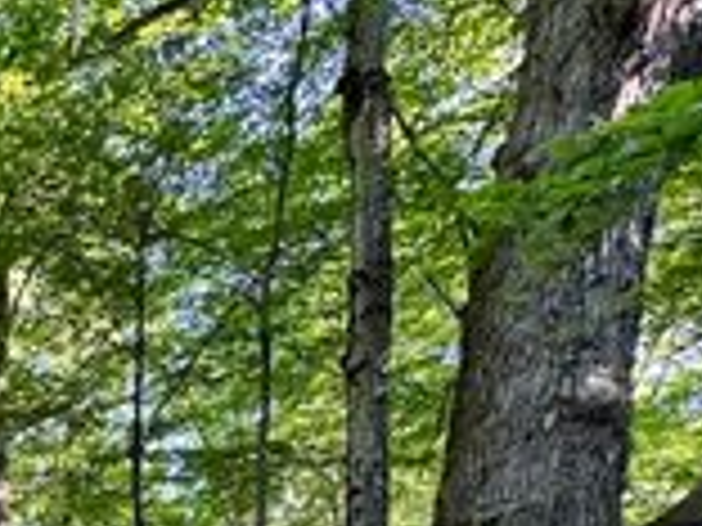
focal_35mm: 45
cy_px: 820
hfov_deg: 30.5
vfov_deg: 24.1
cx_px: -266
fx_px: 913
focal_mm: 2.22
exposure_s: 1/99
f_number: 2.2
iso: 250
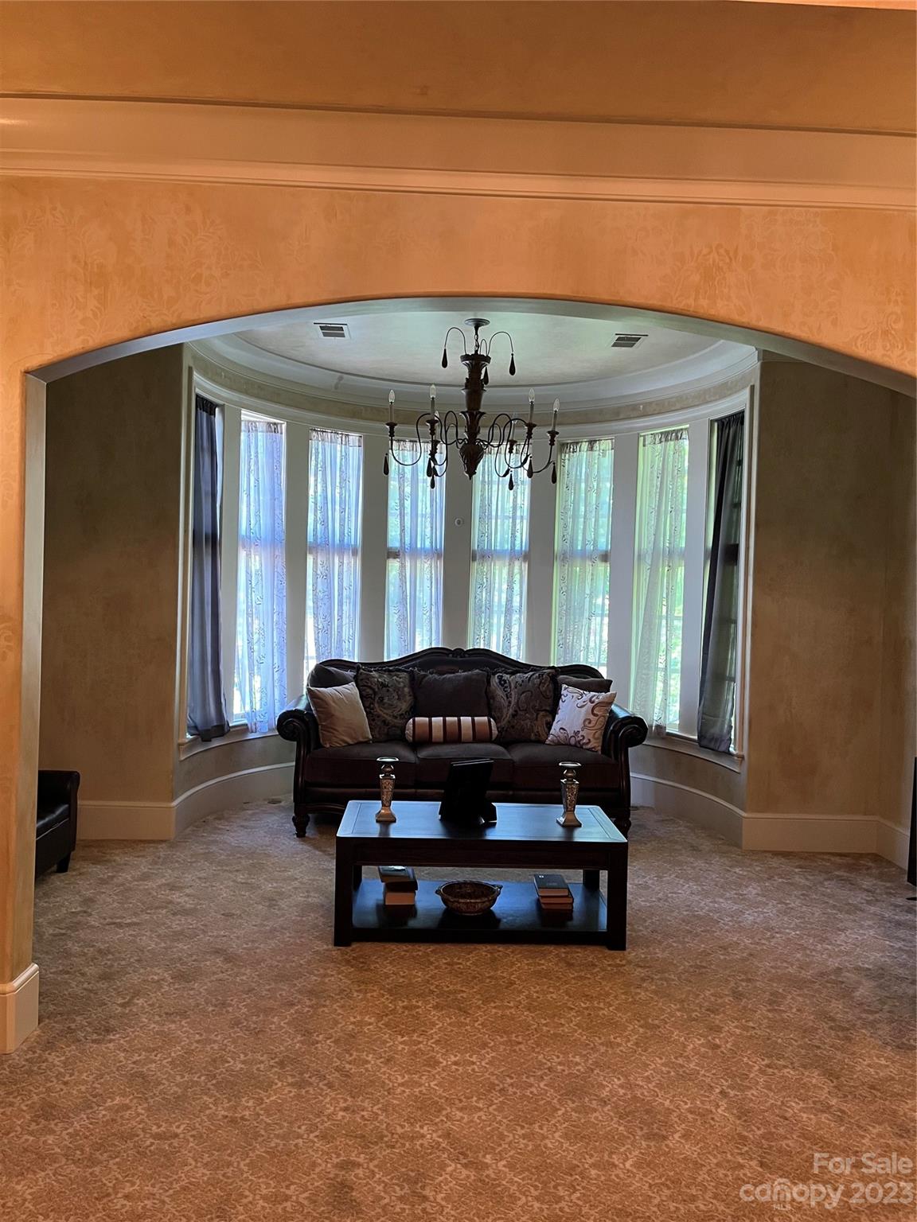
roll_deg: -1.9
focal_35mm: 26
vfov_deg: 67.3
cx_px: 458
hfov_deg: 53.1
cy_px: 611
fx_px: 918
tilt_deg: -1.4
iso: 160
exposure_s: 1/60
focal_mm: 5.1
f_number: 1.6
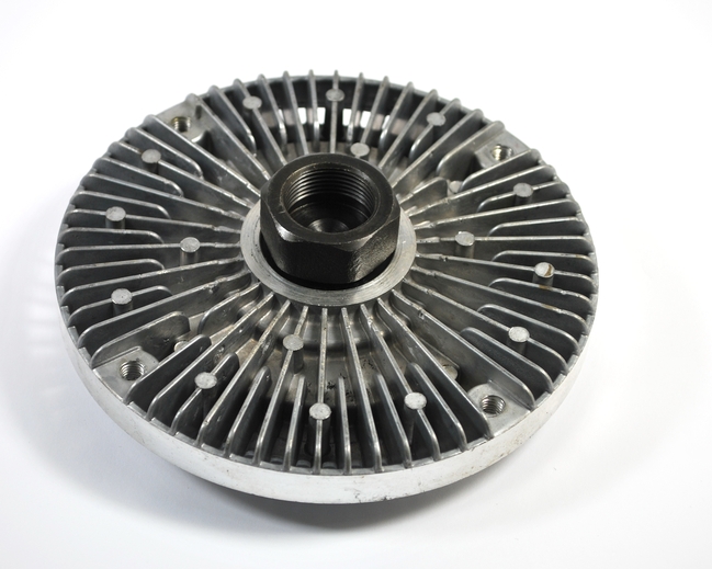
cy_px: 288
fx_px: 2014
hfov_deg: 20.0
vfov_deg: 16.1
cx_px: 298
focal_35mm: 96
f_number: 5.6
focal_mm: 55
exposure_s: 1/100
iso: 200
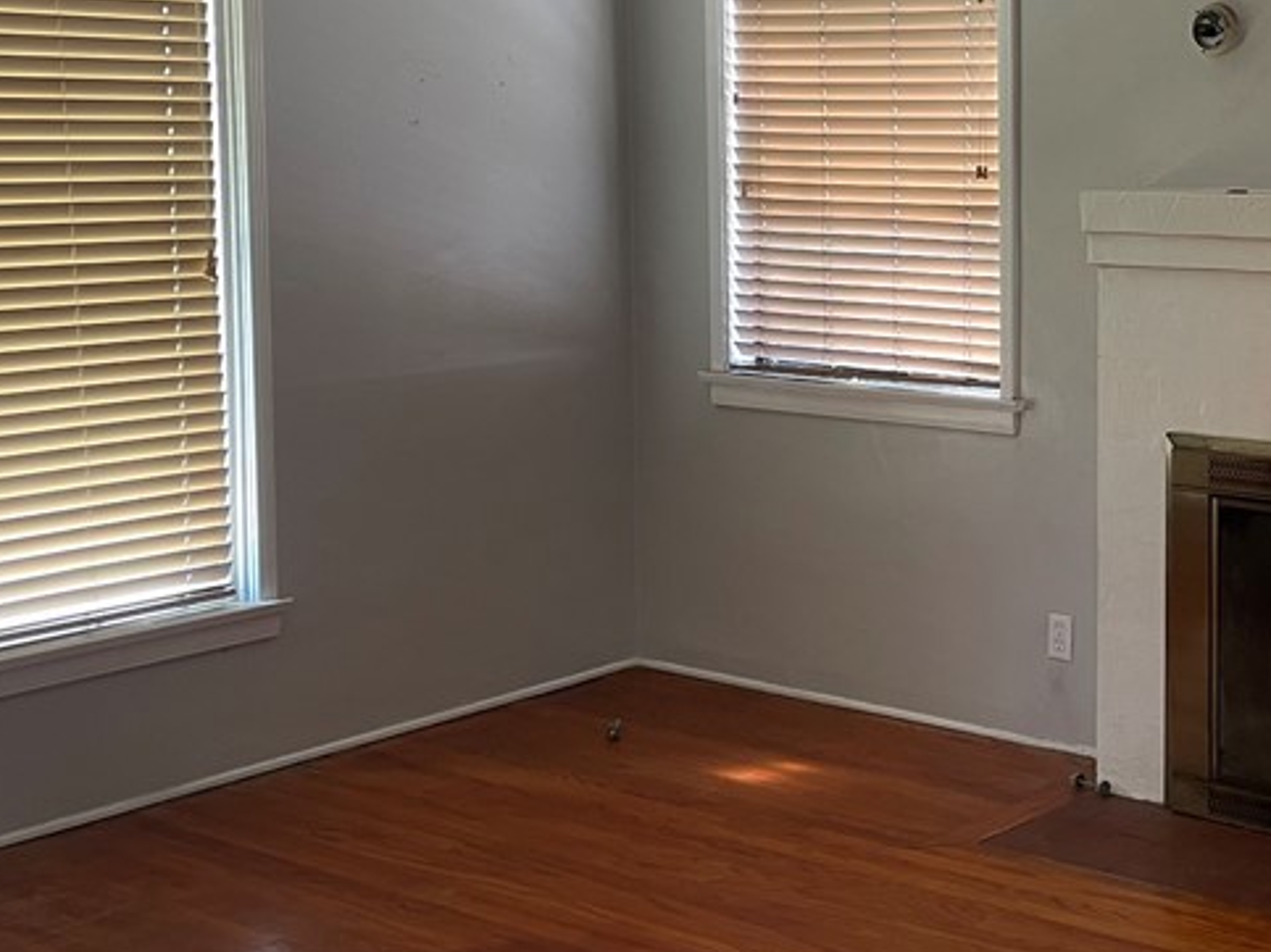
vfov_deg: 27.3
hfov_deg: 33.7
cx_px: 1203
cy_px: 292
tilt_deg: -4.3
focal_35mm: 53
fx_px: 1946
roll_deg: +0.2
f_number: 1.6
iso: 160
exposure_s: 1/60
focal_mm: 5.1
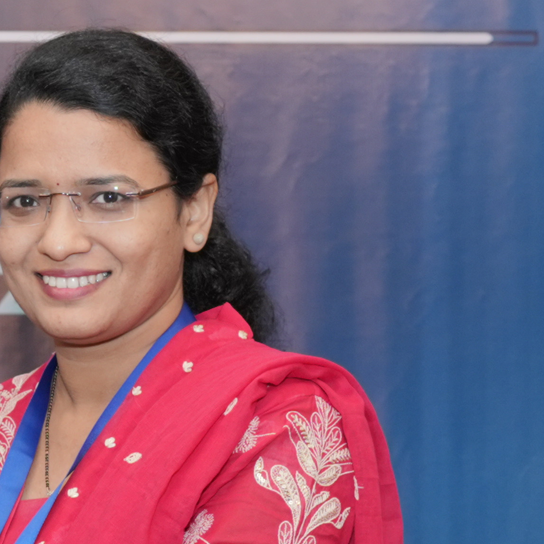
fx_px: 3236
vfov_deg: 9.5
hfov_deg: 9.2
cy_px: 654
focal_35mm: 182
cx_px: -434
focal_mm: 35
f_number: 4.5
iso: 500
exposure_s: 1/160
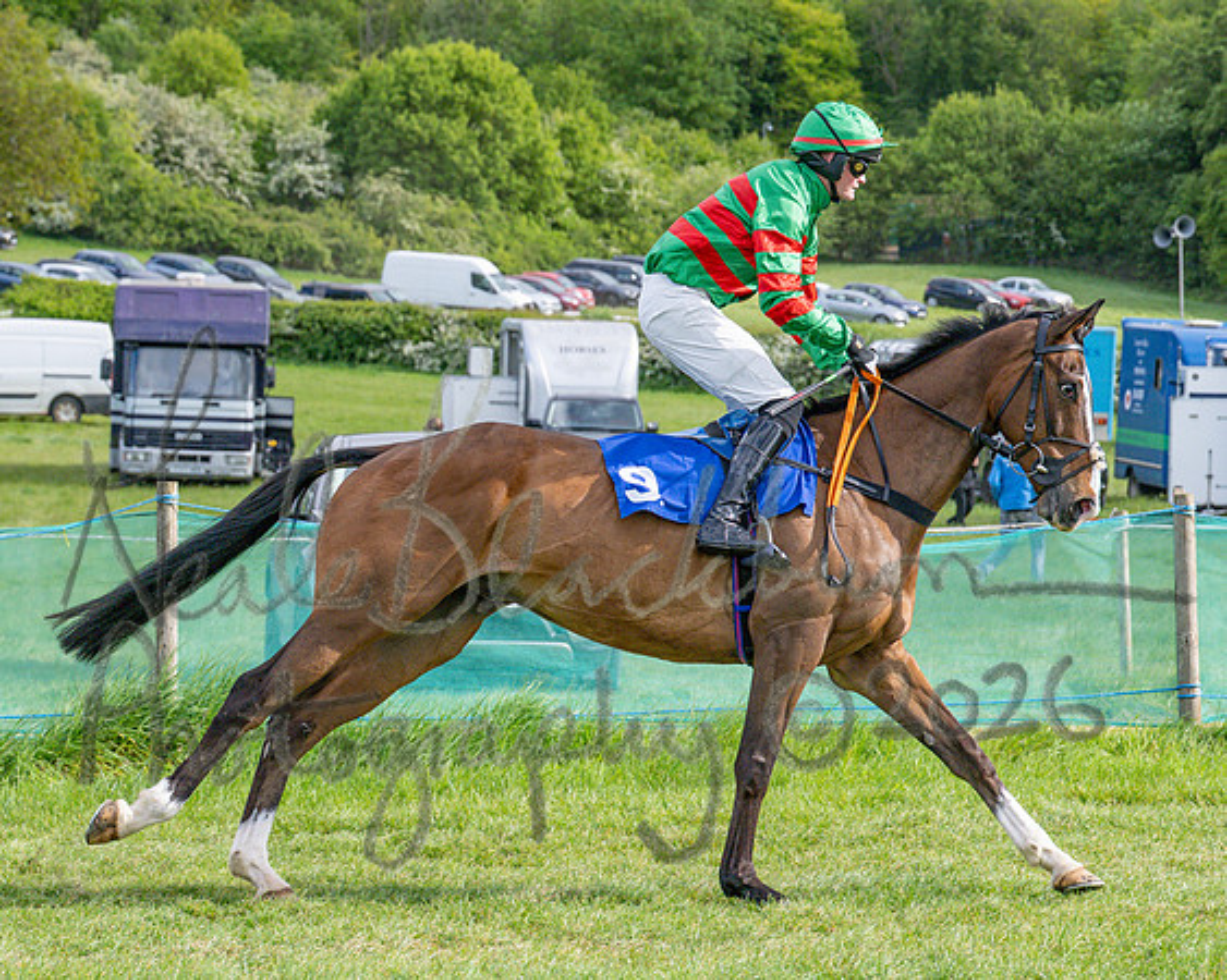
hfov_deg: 15.4
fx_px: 4532
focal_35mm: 125
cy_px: 463
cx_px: 655
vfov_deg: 12.4
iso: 400
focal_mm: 70
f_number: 4.5
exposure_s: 1/2500
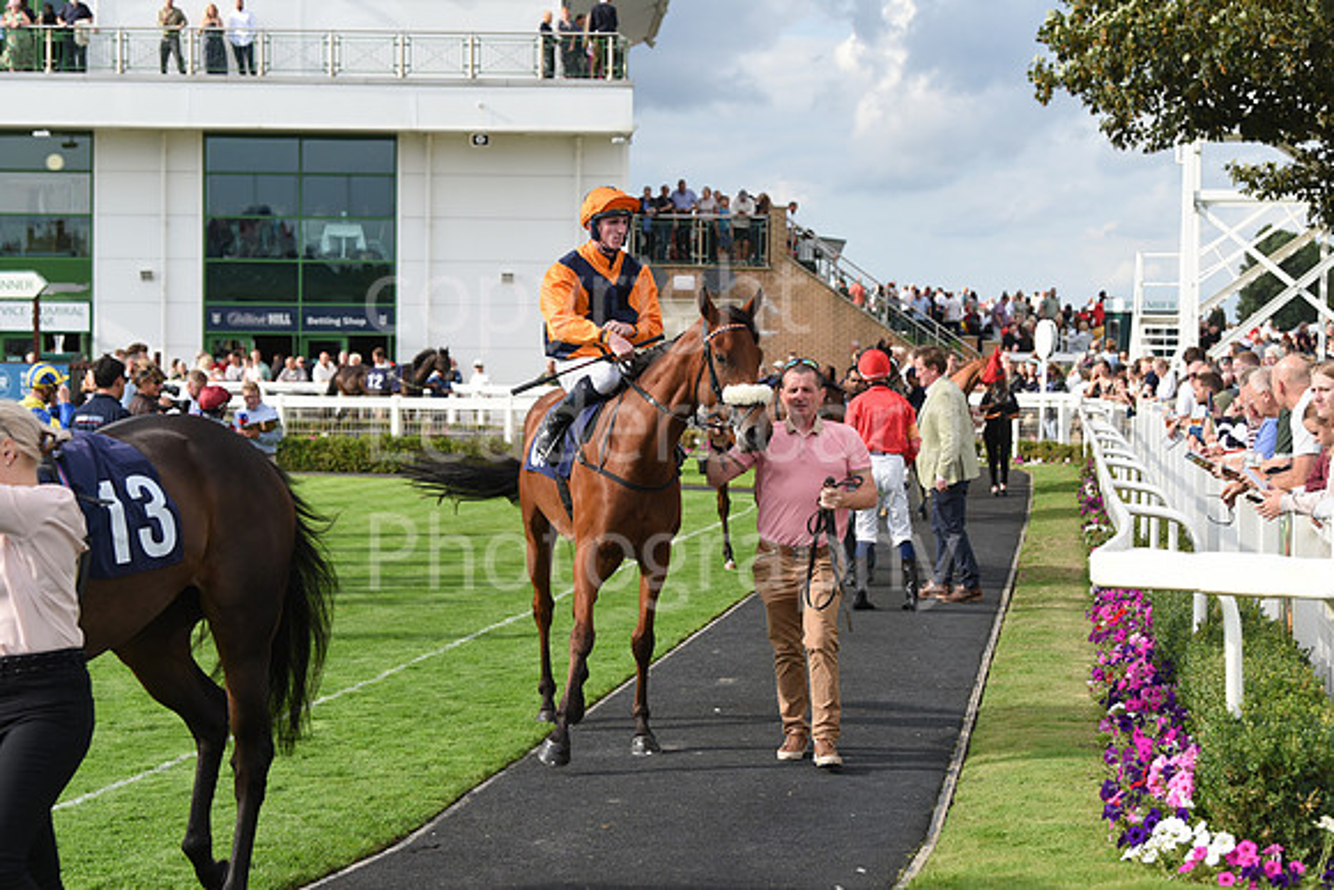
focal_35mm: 75
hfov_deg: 27.0
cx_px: 667
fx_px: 2780
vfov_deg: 18.2
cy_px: 445
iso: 640
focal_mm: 75
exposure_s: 1/2500
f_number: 5
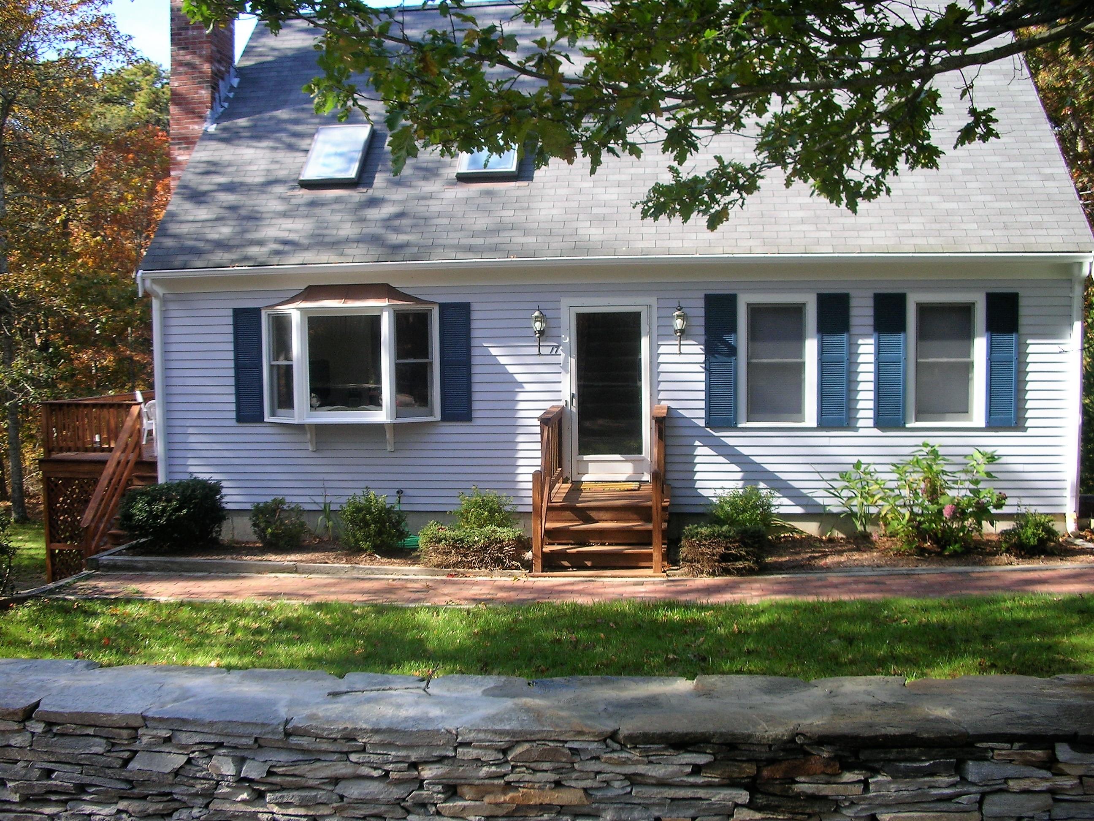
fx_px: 1106
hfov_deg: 52.6
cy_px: 410
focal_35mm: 35
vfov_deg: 40.7
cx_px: 547
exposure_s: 1/166
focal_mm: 5.8
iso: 50
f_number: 3
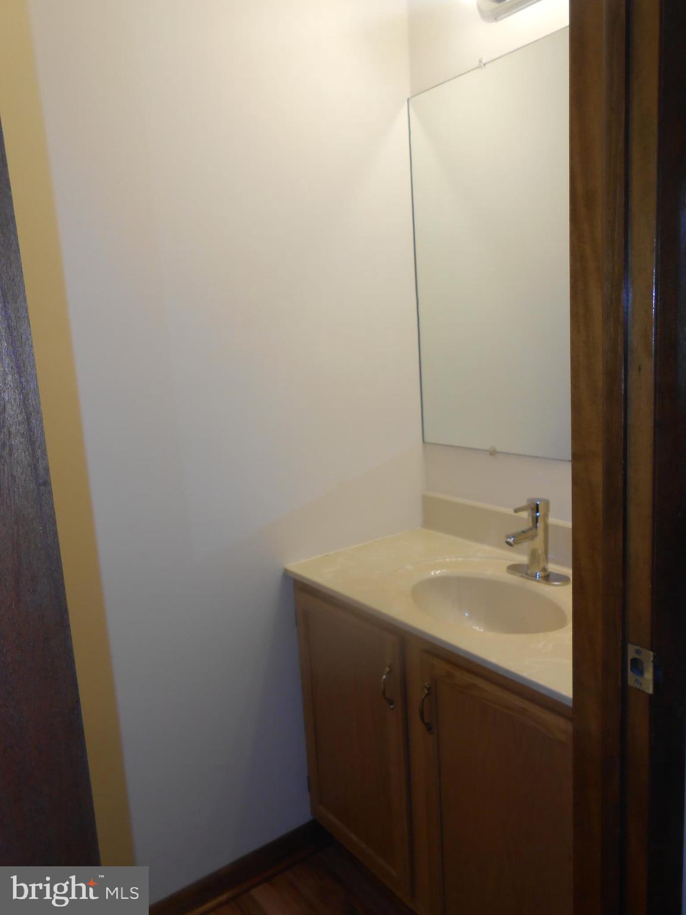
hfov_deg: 53.1
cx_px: 343
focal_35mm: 26
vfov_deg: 67.3
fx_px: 687
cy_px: 458
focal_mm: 4.6
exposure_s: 1/30
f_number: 3.5
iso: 80
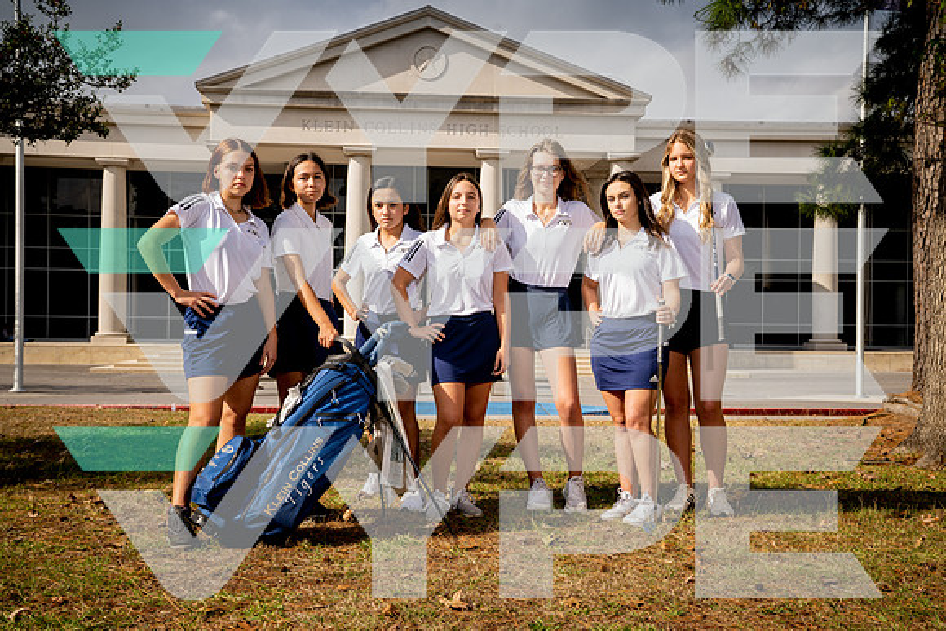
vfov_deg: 30.5
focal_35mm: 44
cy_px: 316
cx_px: 473
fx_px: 1156
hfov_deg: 44.5
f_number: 8
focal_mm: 44
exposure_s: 1/250
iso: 160
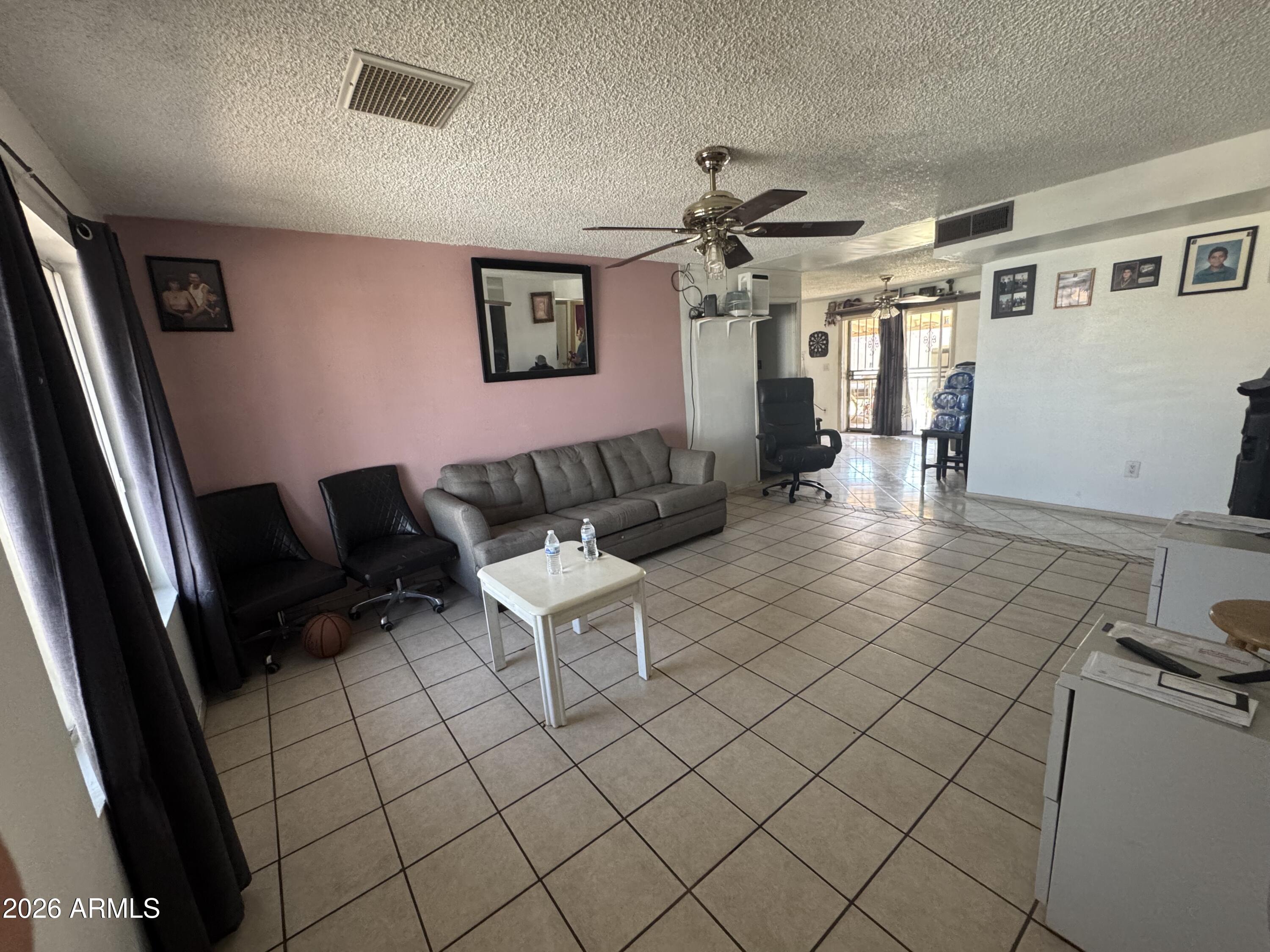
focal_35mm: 14
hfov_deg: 102.1
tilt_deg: -13.2
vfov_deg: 85.7
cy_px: 476
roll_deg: +4.5
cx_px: 635
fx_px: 514
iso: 400
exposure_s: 1/60
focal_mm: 2.22
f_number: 2.2
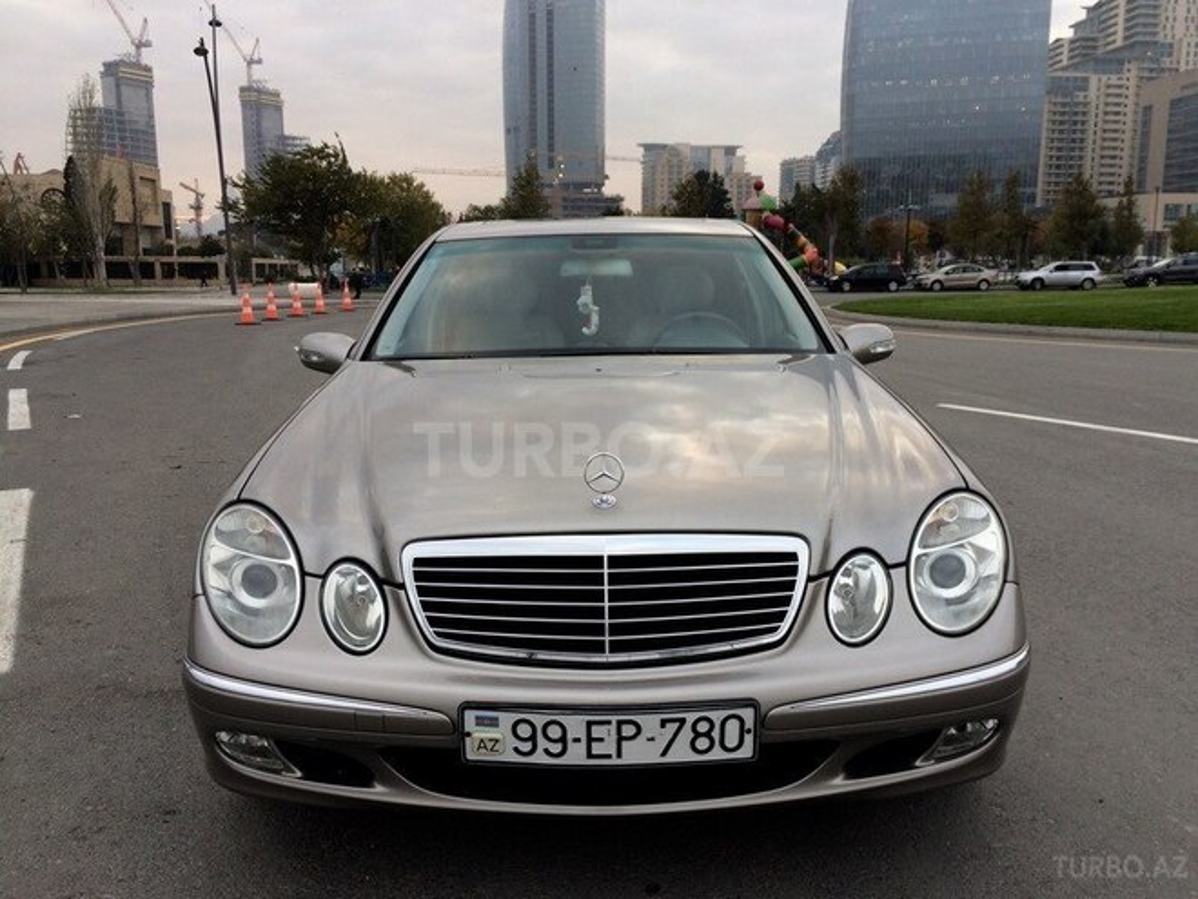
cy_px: 450
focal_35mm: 29
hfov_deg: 61.7
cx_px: 599
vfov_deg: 48.2
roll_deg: +0.0
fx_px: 1004
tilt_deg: -10.8
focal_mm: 4.15
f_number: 2.2
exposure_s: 1/110
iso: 32
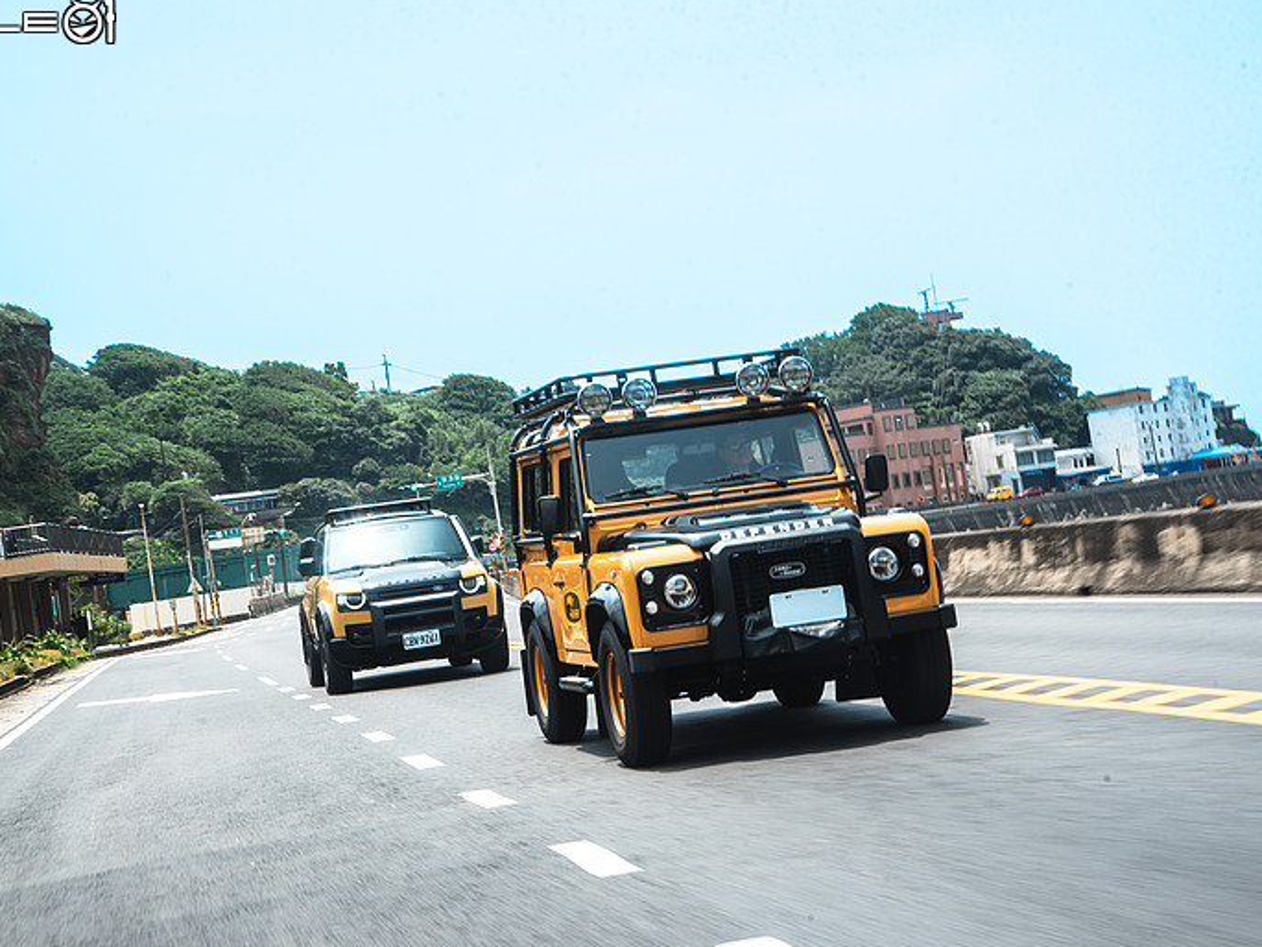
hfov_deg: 28.5
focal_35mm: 68
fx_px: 2479
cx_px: 570
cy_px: 470
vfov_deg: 21.6
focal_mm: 62
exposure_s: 1/30
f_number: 7.1
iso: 100
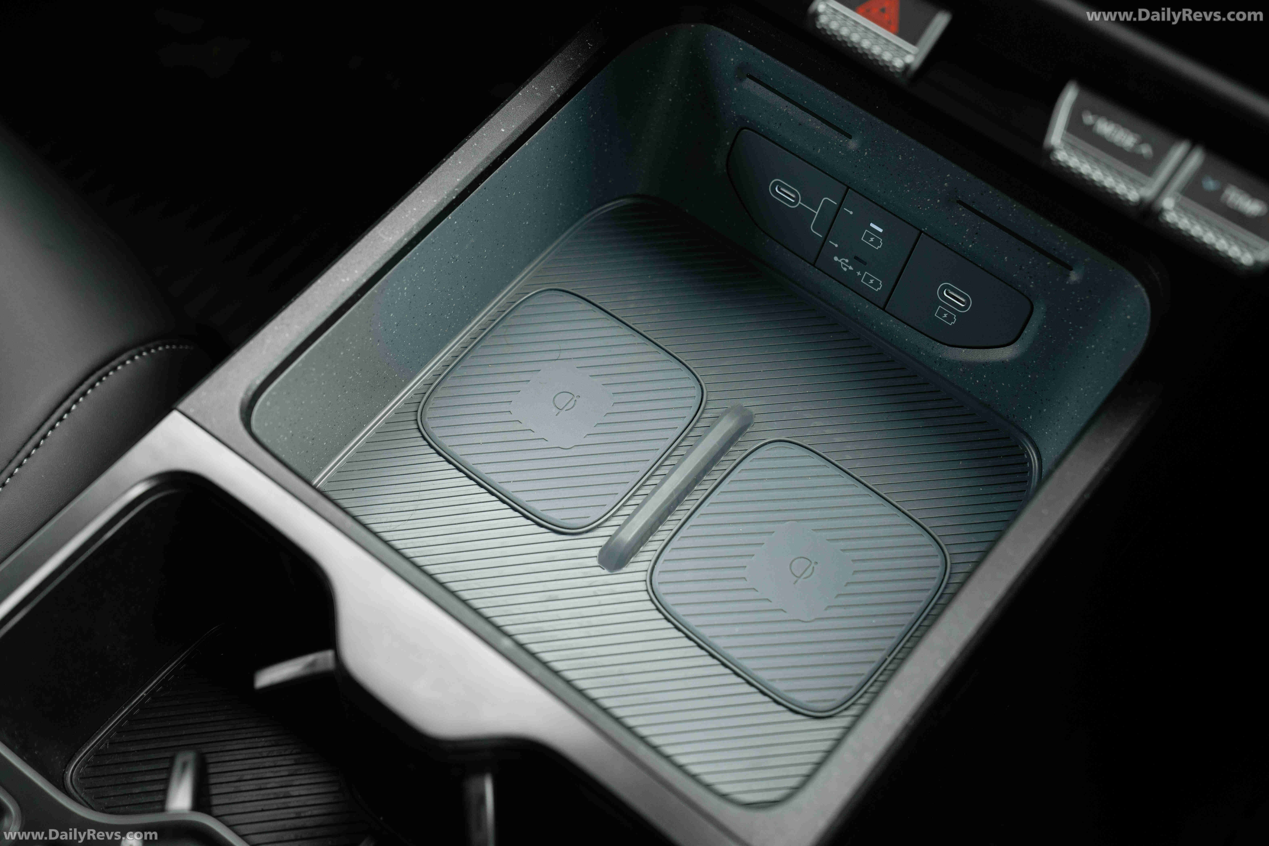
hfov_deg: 38.2
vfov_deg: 26.0
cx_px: 634
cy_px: 423
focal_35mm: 52
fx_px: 1833
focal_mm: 52
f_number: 4
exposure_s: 1/320
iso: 800
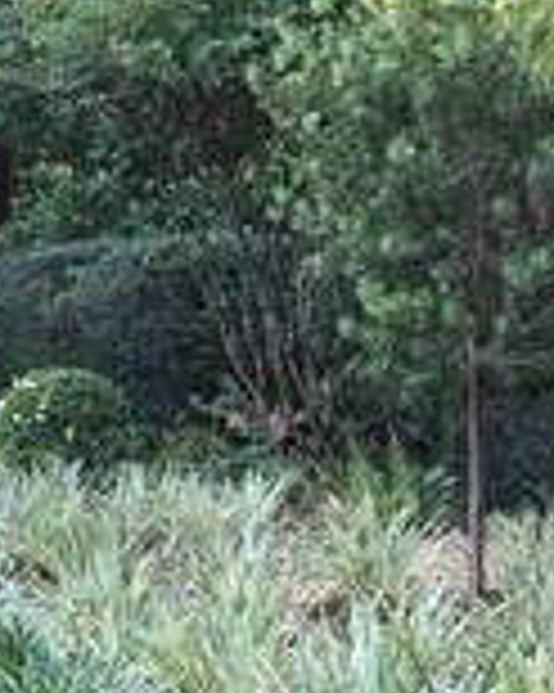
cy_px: 369
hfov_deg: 13.0
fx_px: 2421
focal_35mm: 118
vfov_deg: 16.3
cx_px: 149
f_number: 2.2
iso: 25
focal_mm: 4.15
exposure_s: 1/15
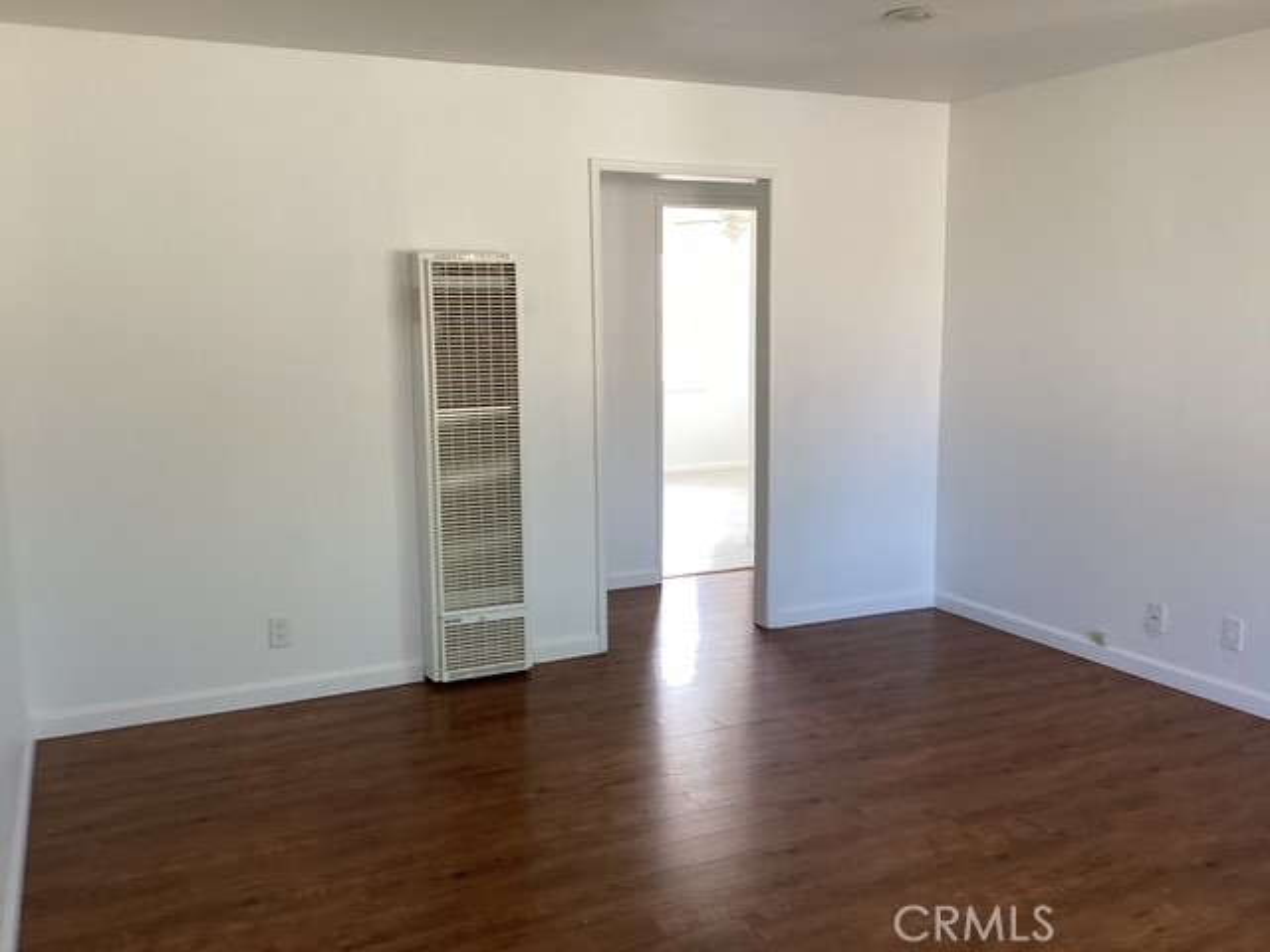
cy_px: 476
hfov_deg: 58.4
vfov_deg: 45.4
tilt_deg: -8.7
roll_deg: +0.4
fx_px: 1137
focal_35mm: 31
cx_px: 635
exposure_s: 1/60
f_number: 2.4
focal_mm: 3.3
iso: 64
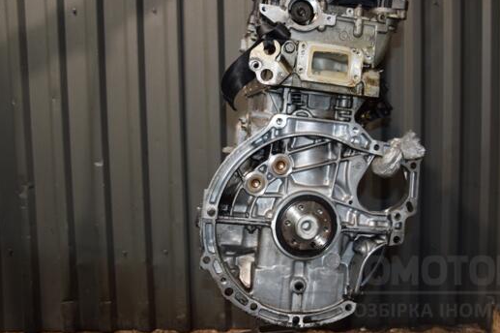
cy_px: 141
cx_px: 273
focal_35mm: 37
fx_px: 508
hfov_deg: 52.4
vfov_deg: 36.2
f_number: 5
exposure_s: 1/60
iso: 800
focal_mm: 21
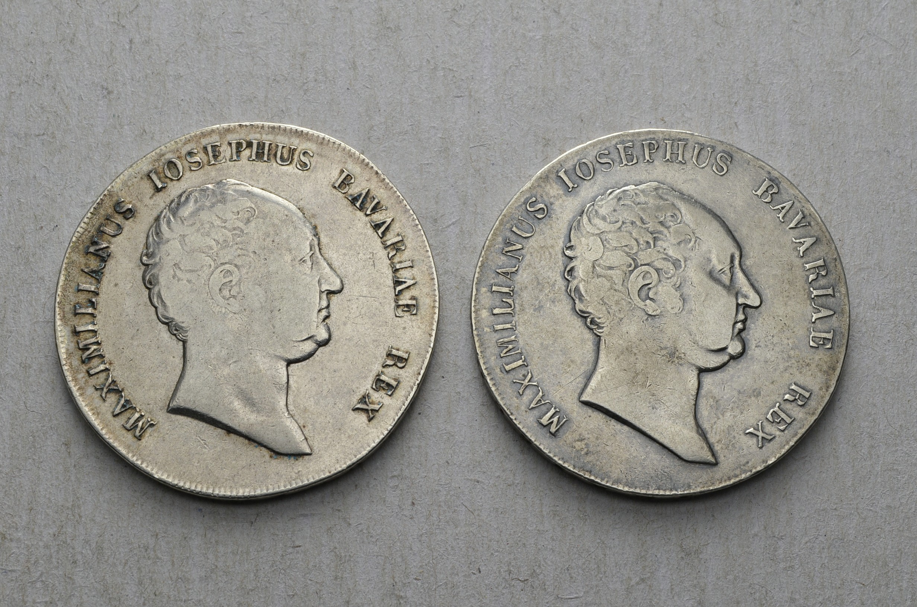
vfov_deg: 19.6
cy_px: 304
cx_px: 458
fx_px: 1754
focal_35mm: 69
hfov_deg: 29.3
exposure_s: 1/250
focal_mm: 46
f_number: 14
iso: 400
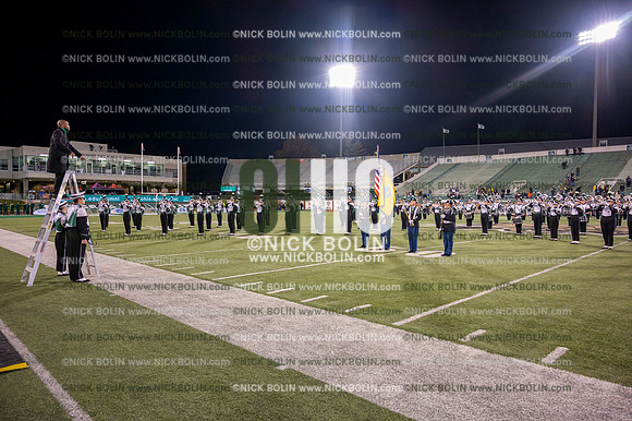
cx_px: 316
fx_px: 421
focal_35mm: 24
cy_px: 210
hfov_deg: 73.8
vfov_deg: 53.1
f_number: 4.5
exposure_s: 1/640
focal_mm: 24
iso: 5000
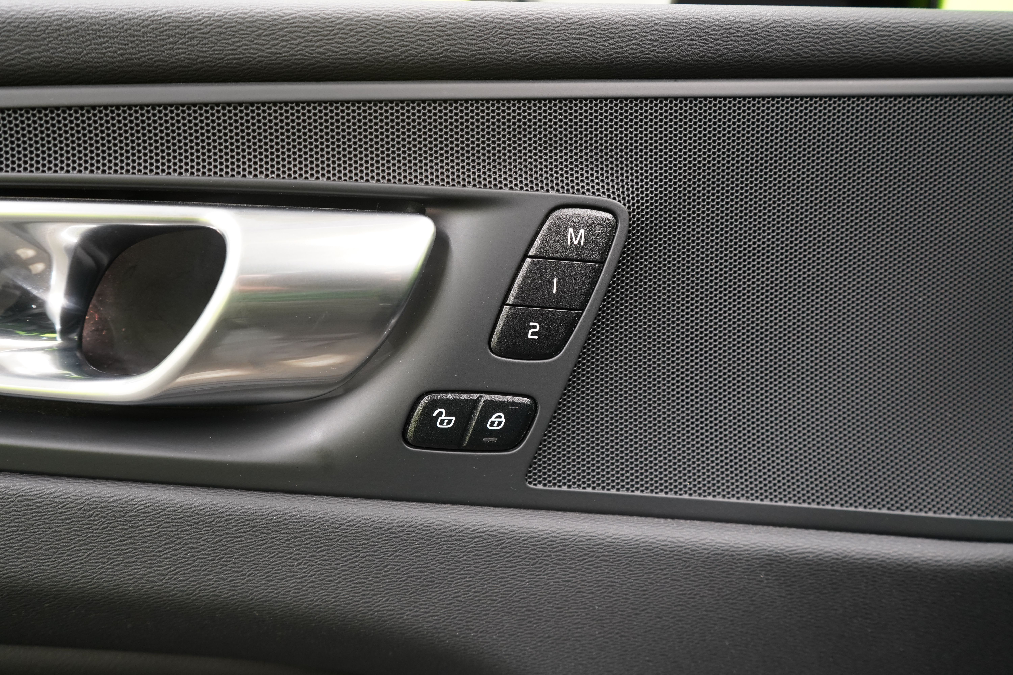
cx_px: 506
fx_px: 816
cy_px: 338
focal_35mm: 29
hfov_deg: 63.7
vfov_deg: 45.0
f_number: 5
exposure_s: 1/15
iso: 1250
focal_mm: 29
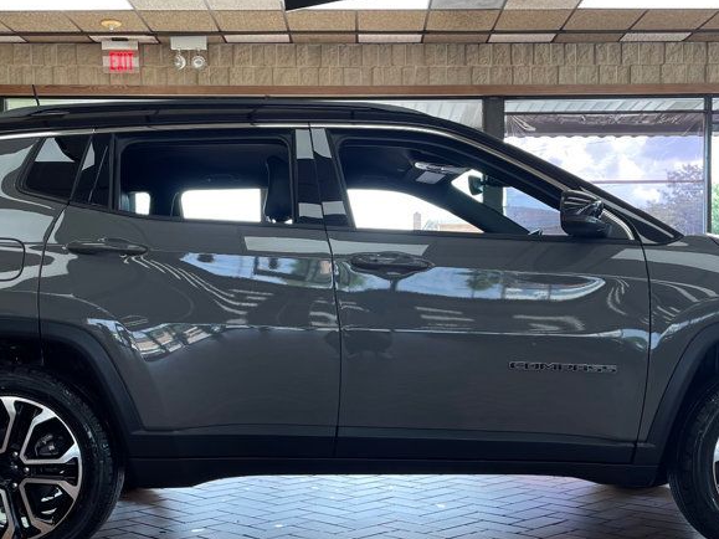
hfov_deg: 41.2
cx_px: 368
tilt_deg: -1.4
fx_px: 955
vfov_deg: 31.2
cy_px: 363
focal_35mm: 46
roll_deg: +0.9
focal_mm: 4.2
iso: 40
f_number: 1.6
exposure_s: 1/120
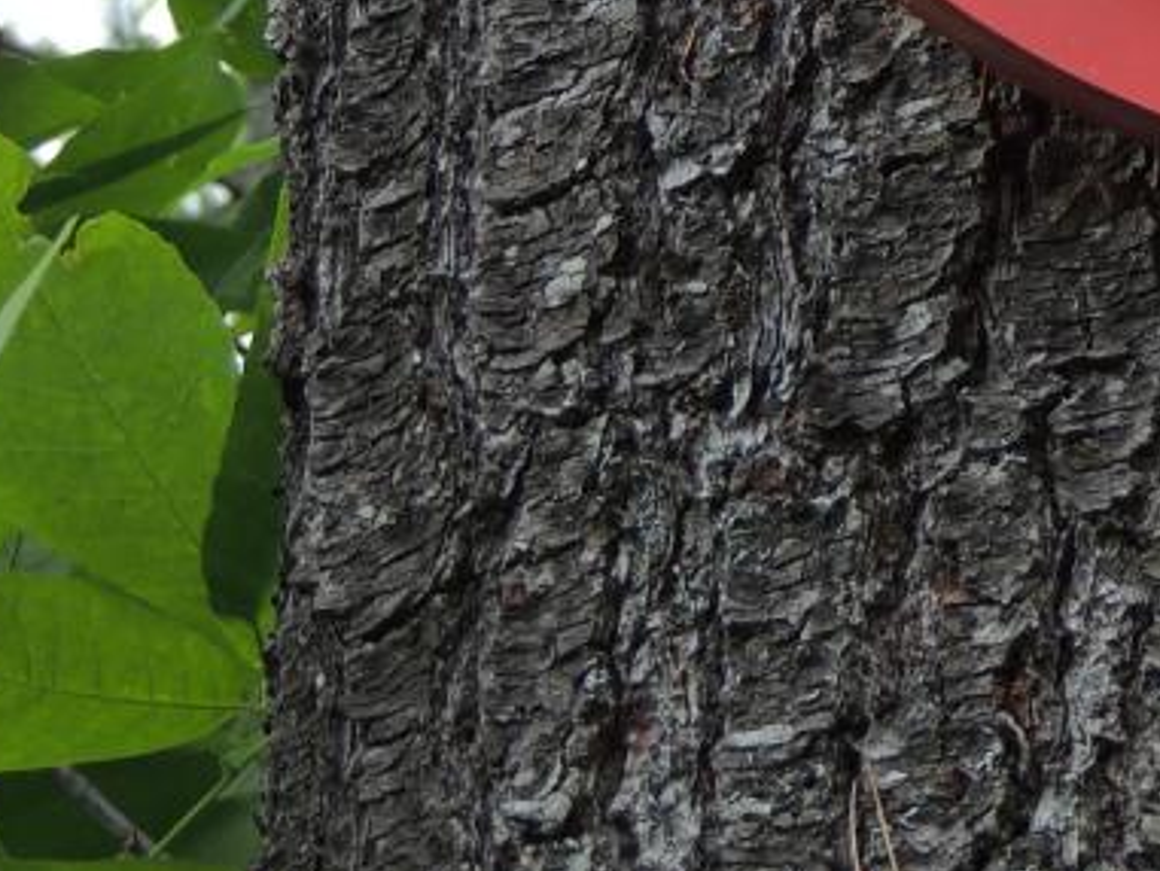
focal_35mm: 282
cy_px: -207
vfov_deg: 5.2
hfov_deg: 7.0
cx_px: 1416
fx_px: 9453
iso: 125
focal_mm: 18.7
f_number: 4.2
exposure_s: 1/100
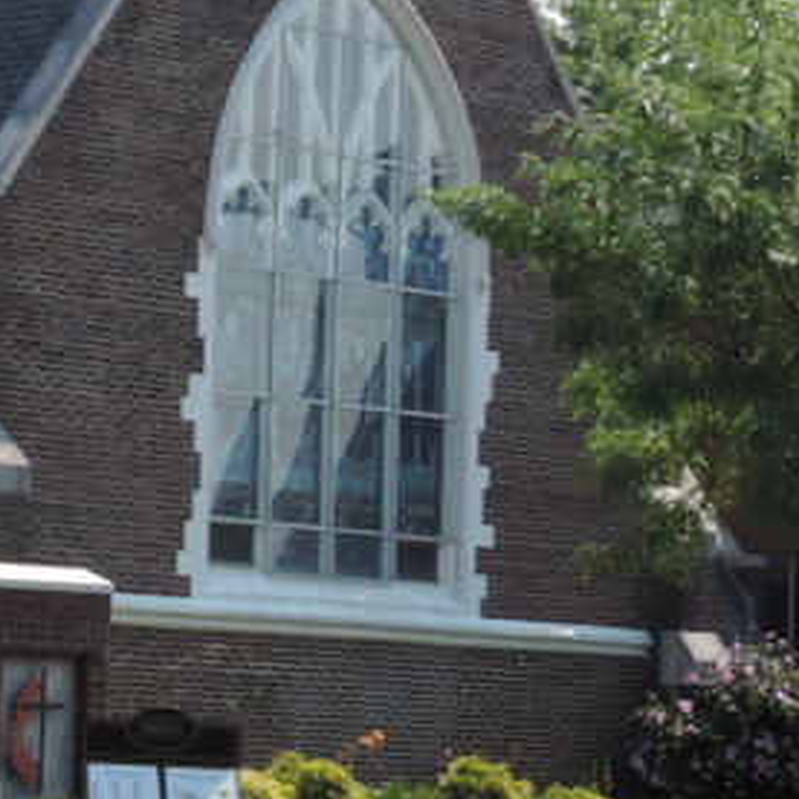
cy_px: 87
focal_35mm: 197
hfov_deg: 8.7
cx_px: -376
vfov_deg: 8.8
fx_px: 5144
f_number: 3.7
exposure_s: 1/500
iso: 80
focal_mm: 10.7
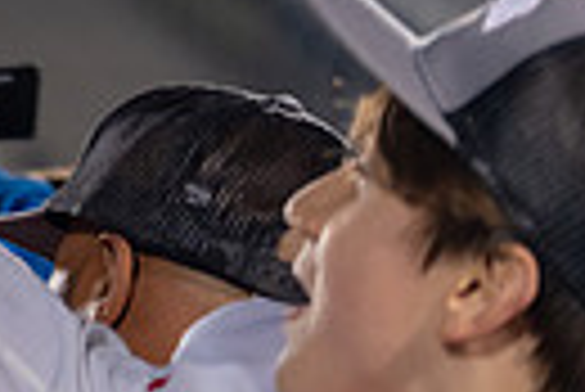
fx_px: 5092
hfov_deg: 6.3
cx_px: -702
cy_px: -128
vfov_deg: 4.4
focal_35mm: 313
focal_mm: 70
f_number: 2.8
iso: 1600
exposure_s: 1/320
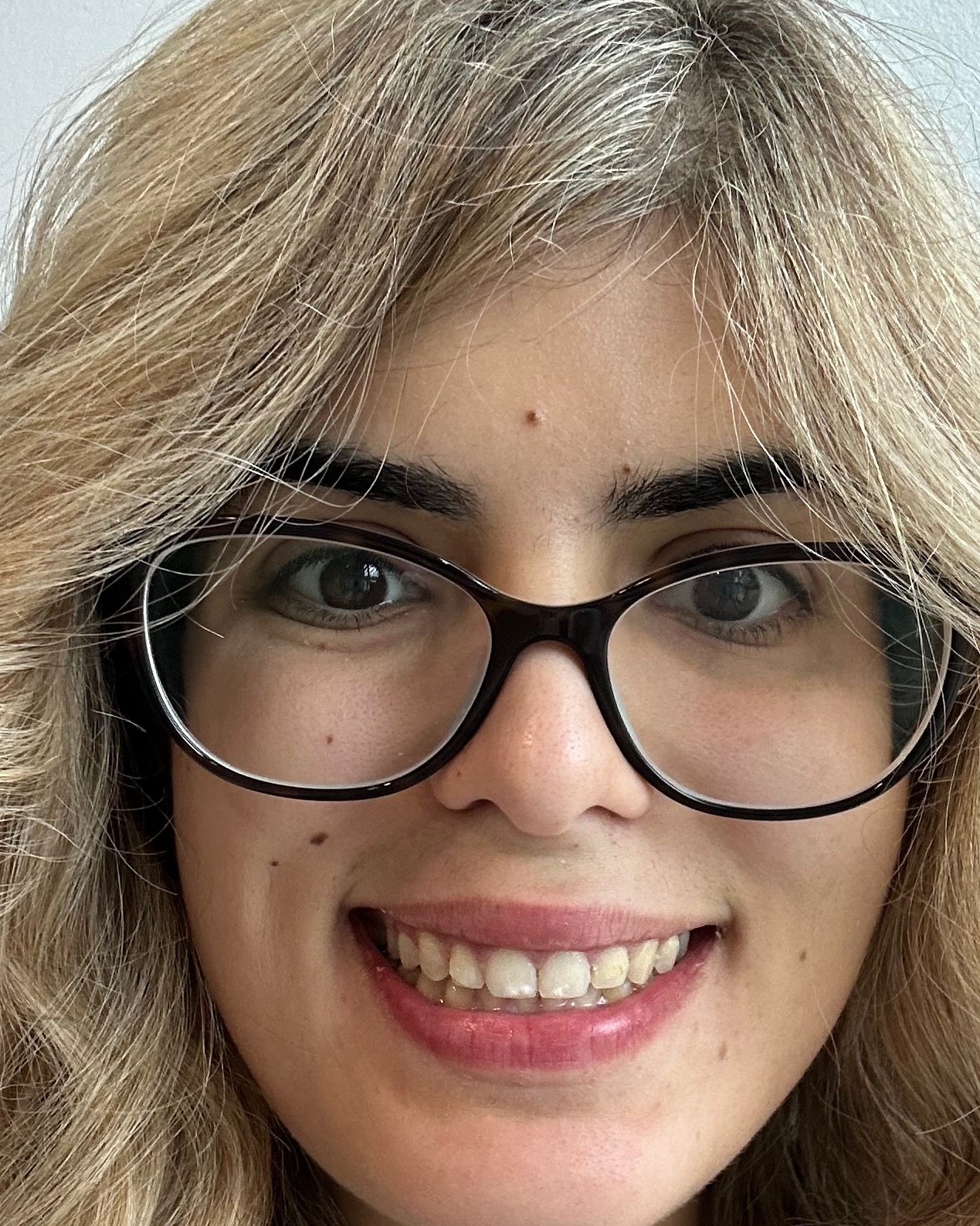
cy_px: 826
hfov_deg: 26.7
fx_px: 2066
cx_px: 520
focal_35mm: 57
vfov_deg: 32.7
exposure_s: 1/60
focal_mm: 2.69
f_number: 1.9
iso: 64
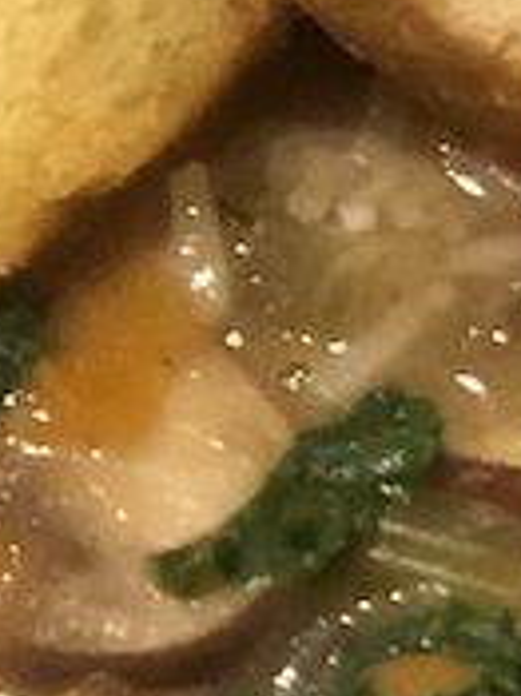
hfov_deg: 3.7
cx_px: 398
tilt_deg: -44.4
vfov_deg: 4.8
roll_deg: -0.7
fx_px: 7977
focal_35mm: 397
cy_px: -1199
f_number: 2.4
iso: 125
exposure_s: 1/24
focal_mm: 6
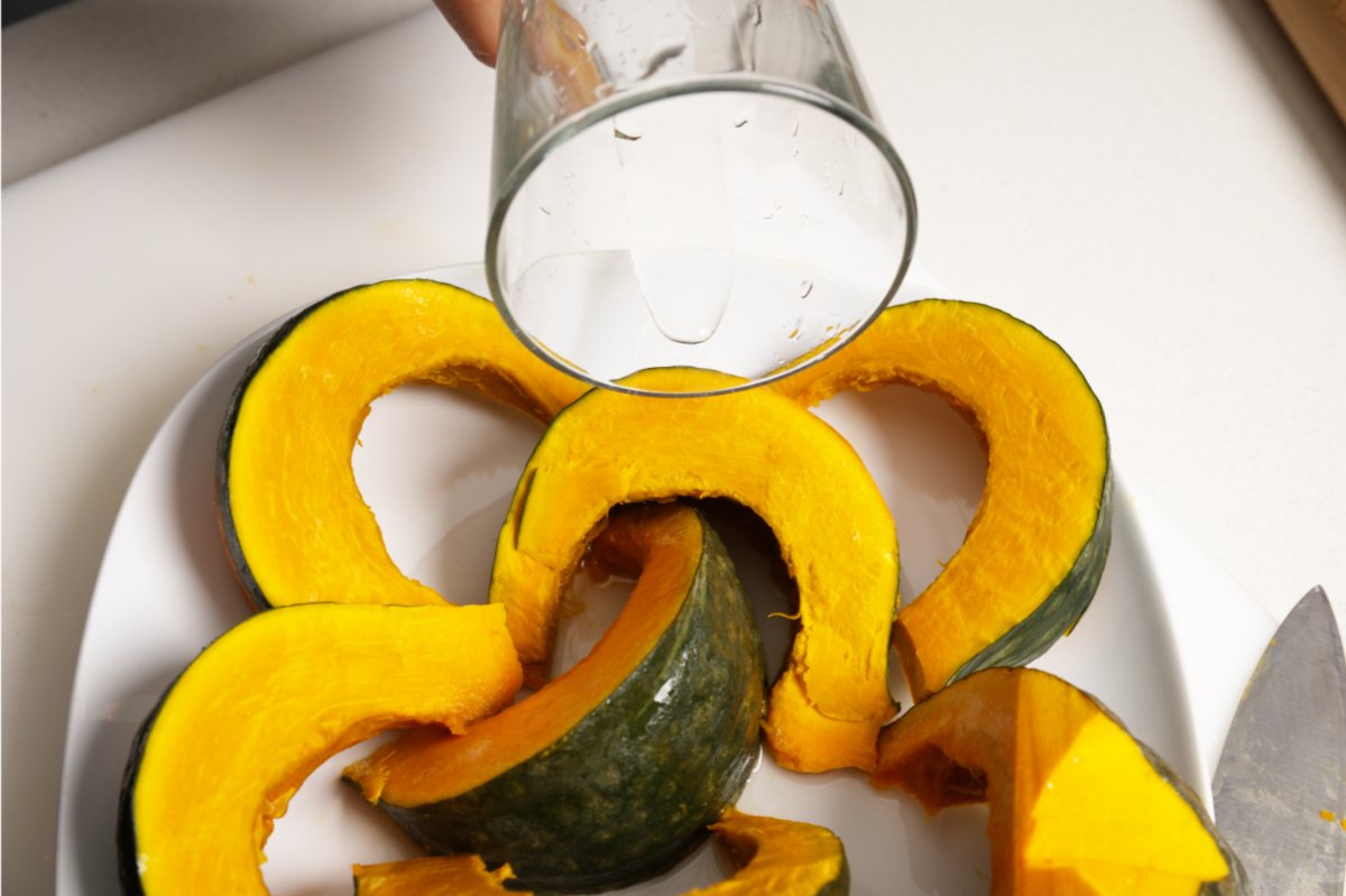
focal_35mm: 40
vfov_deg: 33.4
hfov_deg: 48.5
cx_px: 673
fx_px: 1495
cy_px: 448
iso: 250
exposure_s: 1/640
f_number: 8
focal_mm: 40
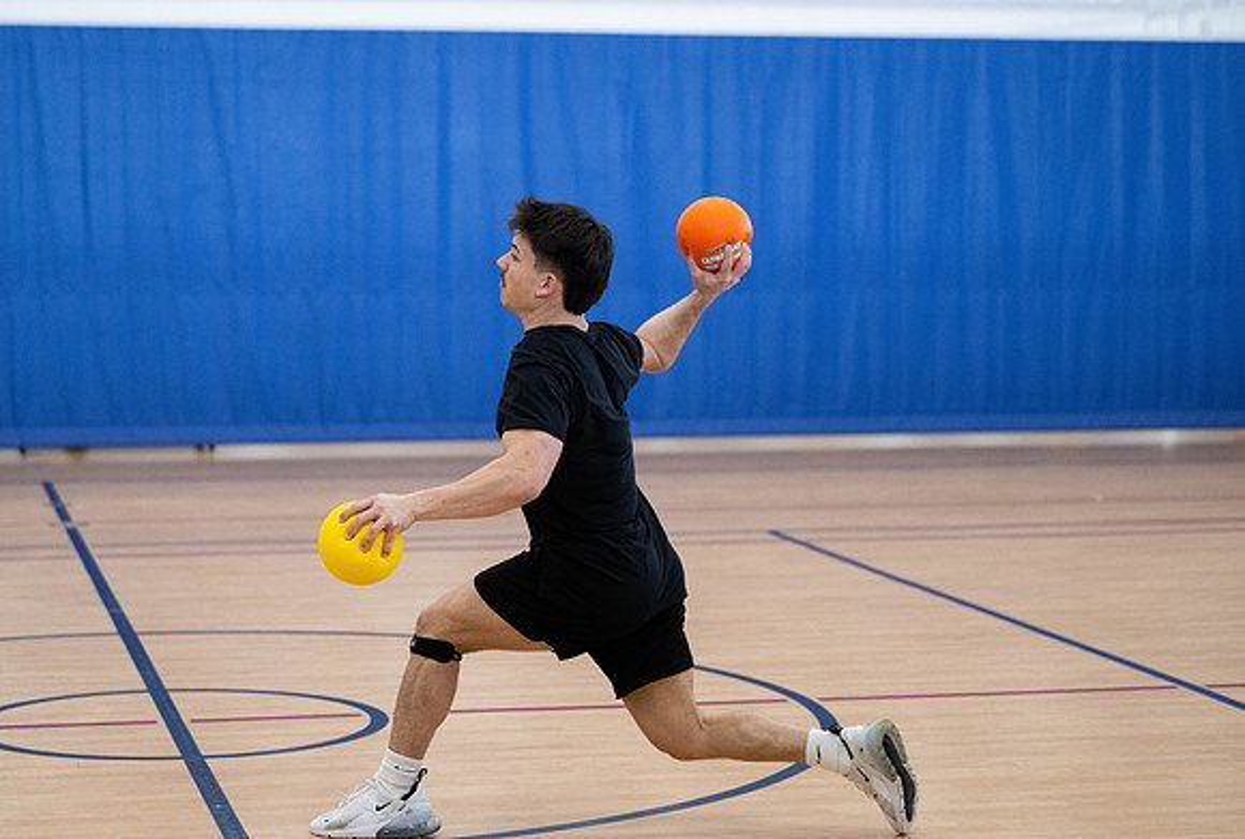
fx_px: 3000
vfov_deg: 15.9
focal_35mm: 86
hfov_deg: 23.4
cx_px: 609
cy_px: 419
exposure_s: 1/1000
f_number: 2.8
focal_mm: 82
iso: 4000
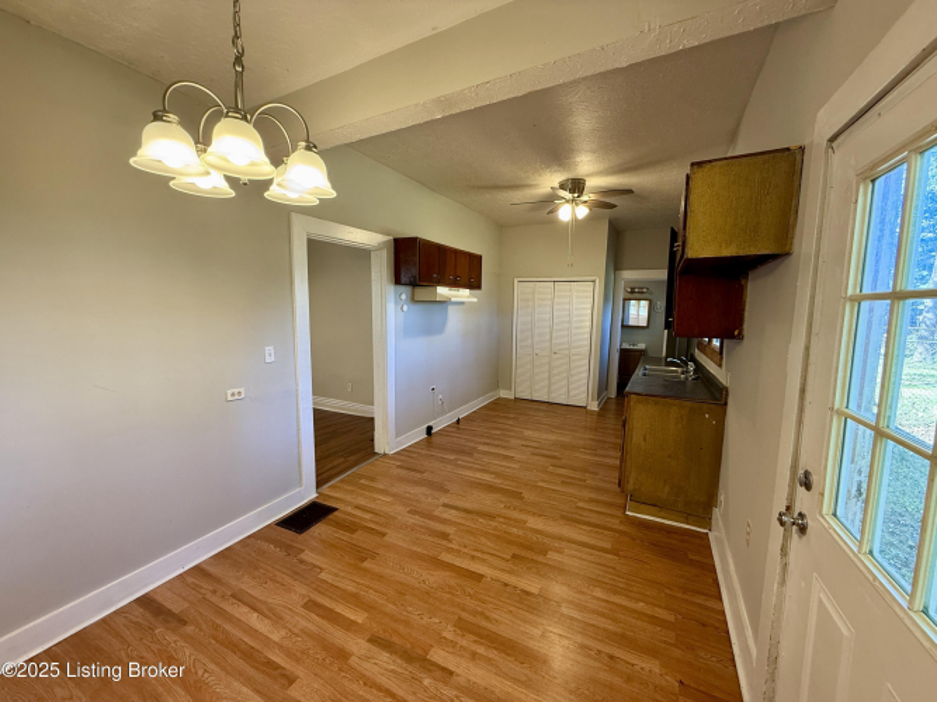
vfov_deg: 85.7
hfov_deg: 102.1
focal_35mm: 14
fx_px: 379
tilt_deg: -6.5
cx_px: 468
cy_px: 351
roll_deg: -0.2
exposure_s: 1/60
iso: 160
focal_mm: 2.22
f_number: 2.2
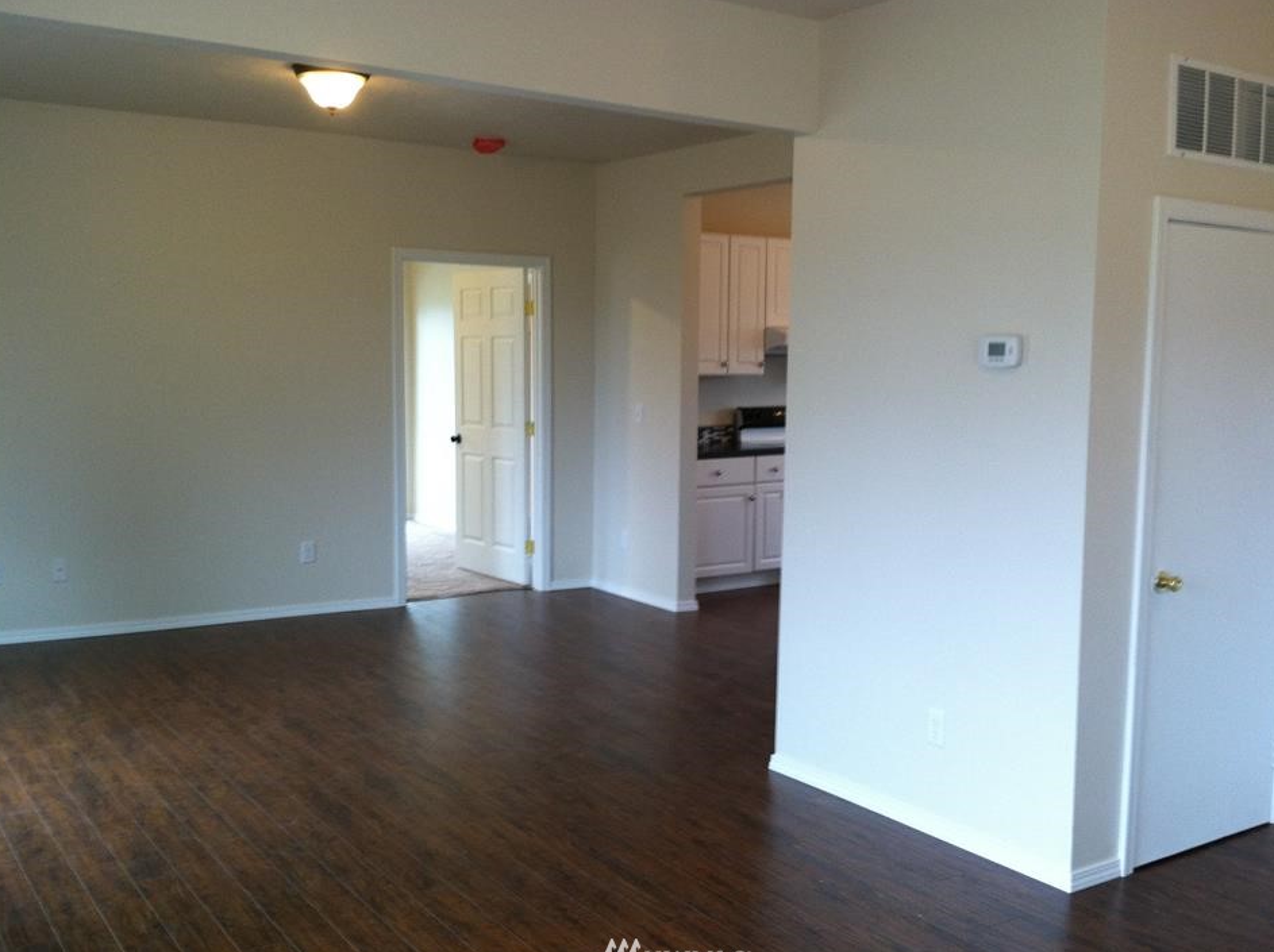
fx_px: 1397
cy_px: 490
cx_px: 676
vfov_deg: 37.6
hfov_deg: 49.0
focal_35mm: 38
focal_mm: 3.85
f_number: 2.8
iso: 100
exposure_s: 1/17
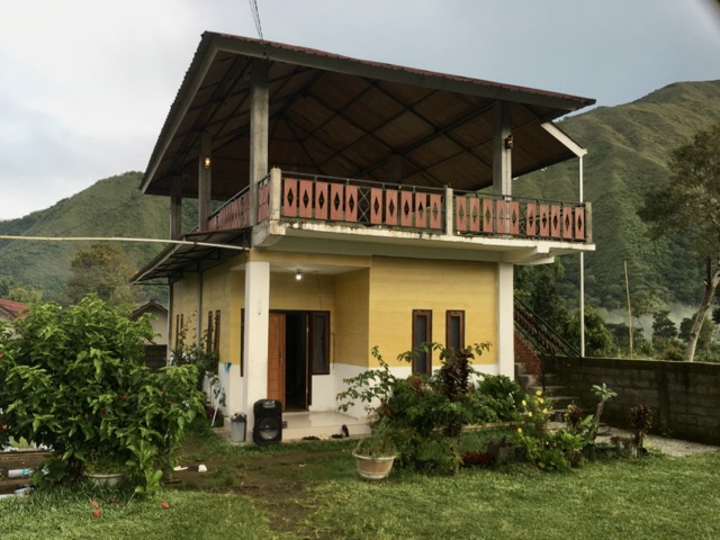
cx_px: 360
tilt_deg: +8.9
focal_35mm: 29
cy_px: 270
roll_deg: +0.4
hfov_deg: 61.7
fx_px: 603
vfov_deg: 48.2
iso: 32
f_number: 2.2
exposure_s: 1/100
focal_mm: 4.15
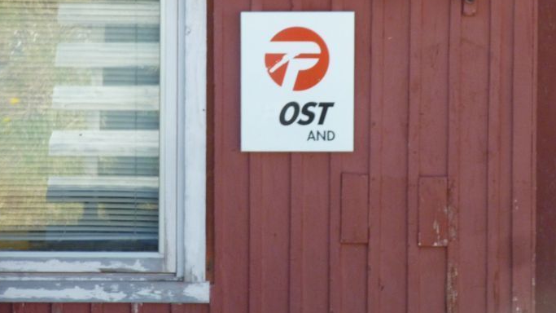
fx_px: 5646
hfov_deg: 5.6
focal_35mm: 383
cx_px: 287
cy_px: 144
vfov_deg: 3.2
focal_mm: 49.2
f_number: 4.9
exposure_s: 1/250
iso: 250
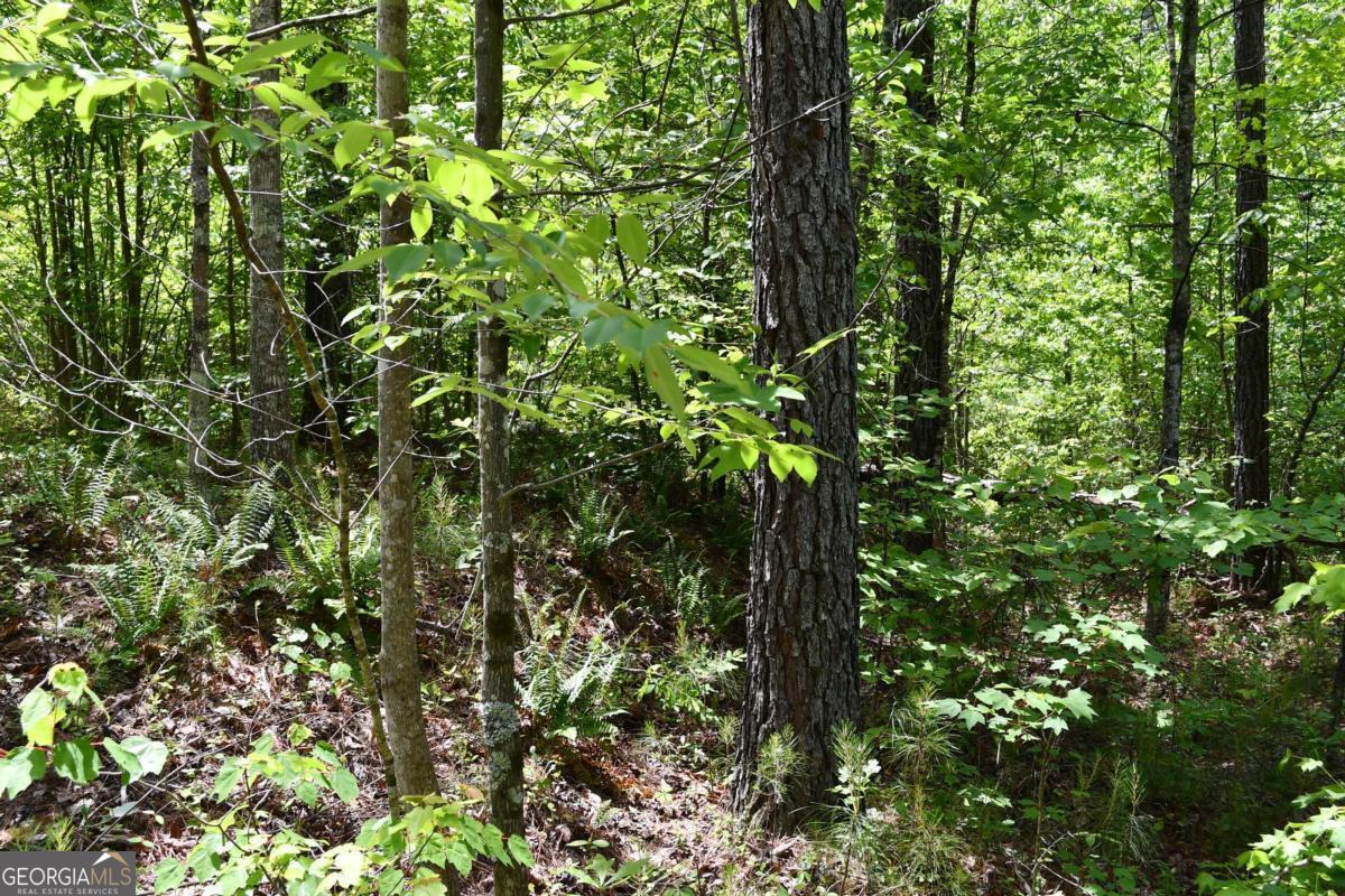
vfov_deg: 36.9
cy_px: 448
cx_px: 672
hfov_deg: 53.1
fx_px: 1345
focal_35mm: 36
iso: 200
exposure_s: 1/250
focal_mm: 18
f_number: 5.6
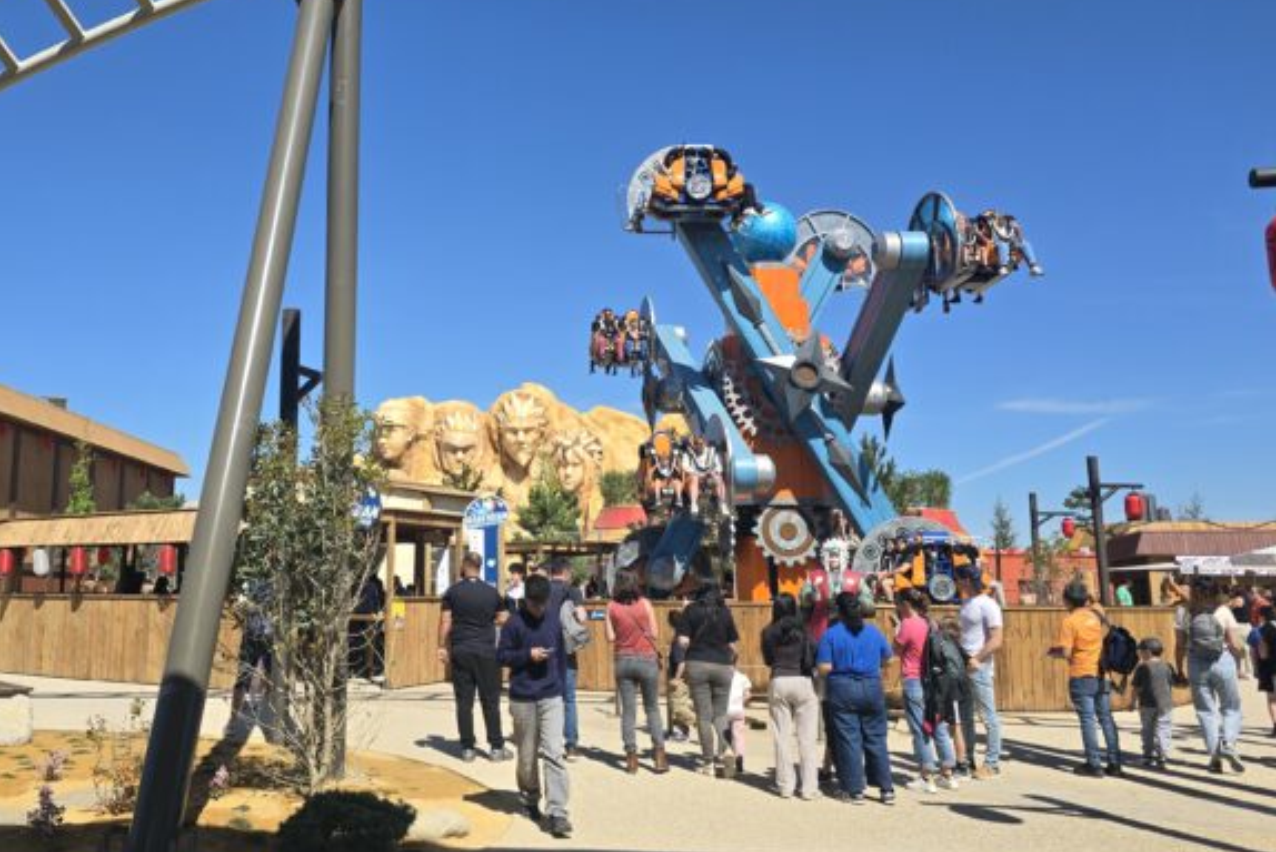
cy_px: 429
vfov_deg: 41.1
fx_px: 1134
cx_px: 460
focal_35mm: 32
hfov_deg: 57.8
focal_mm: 6.3
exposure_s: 1/914
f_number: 1.7
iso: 12
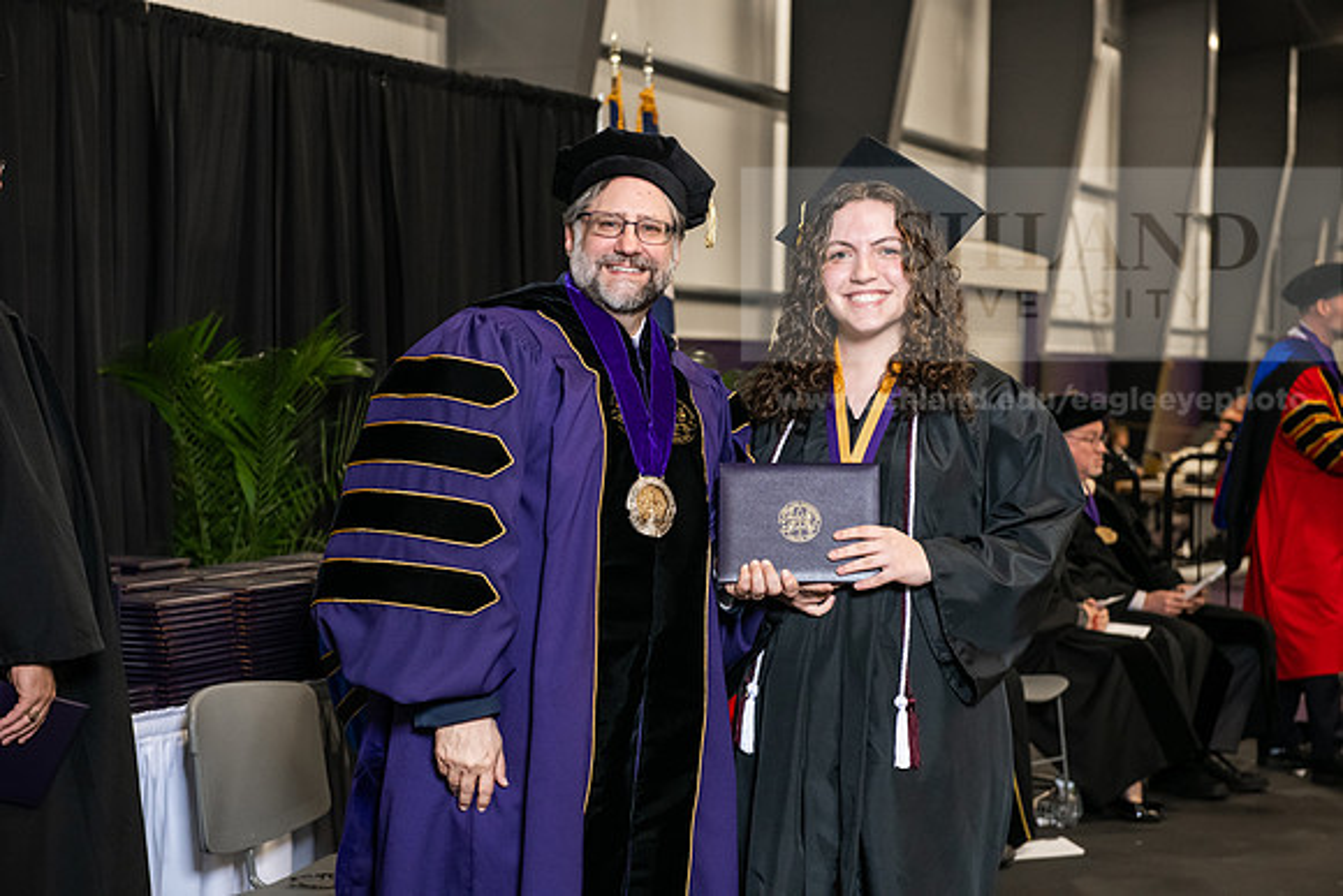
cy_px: 448
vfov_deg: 19.5
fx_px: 2612
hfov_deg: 28.8
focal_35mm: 70
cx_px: 672
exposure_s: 1/200
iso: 2500
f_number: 5
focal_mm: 70
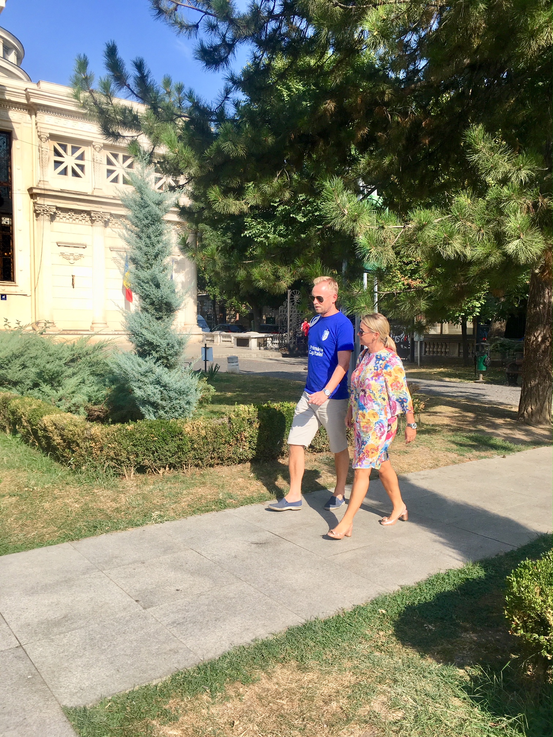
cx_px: 276
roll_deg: +0.5
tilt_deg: -4.9
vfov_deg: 61.7
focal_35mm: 29
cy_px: 368
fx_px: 618
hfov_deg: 48.2
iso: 25
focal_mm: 4.15
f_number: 2.2
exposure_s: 1/1040
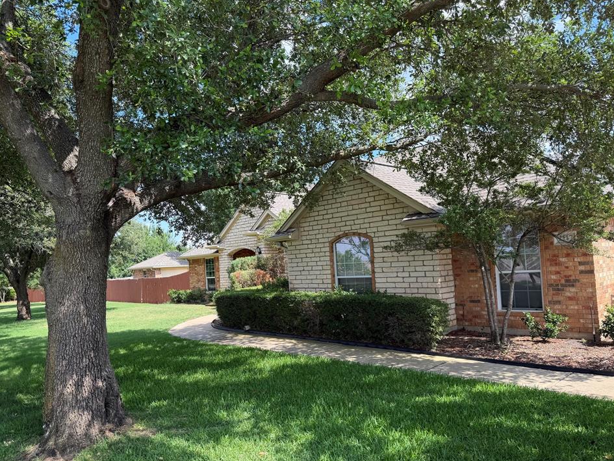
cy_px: 246
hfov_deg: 67.3
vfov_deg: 53.0
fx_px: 461
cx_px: 291
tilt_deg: +0.4
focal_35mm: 26
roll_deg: +3.1
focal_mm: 6.76
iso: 80
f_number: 1.78
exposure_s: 1/931
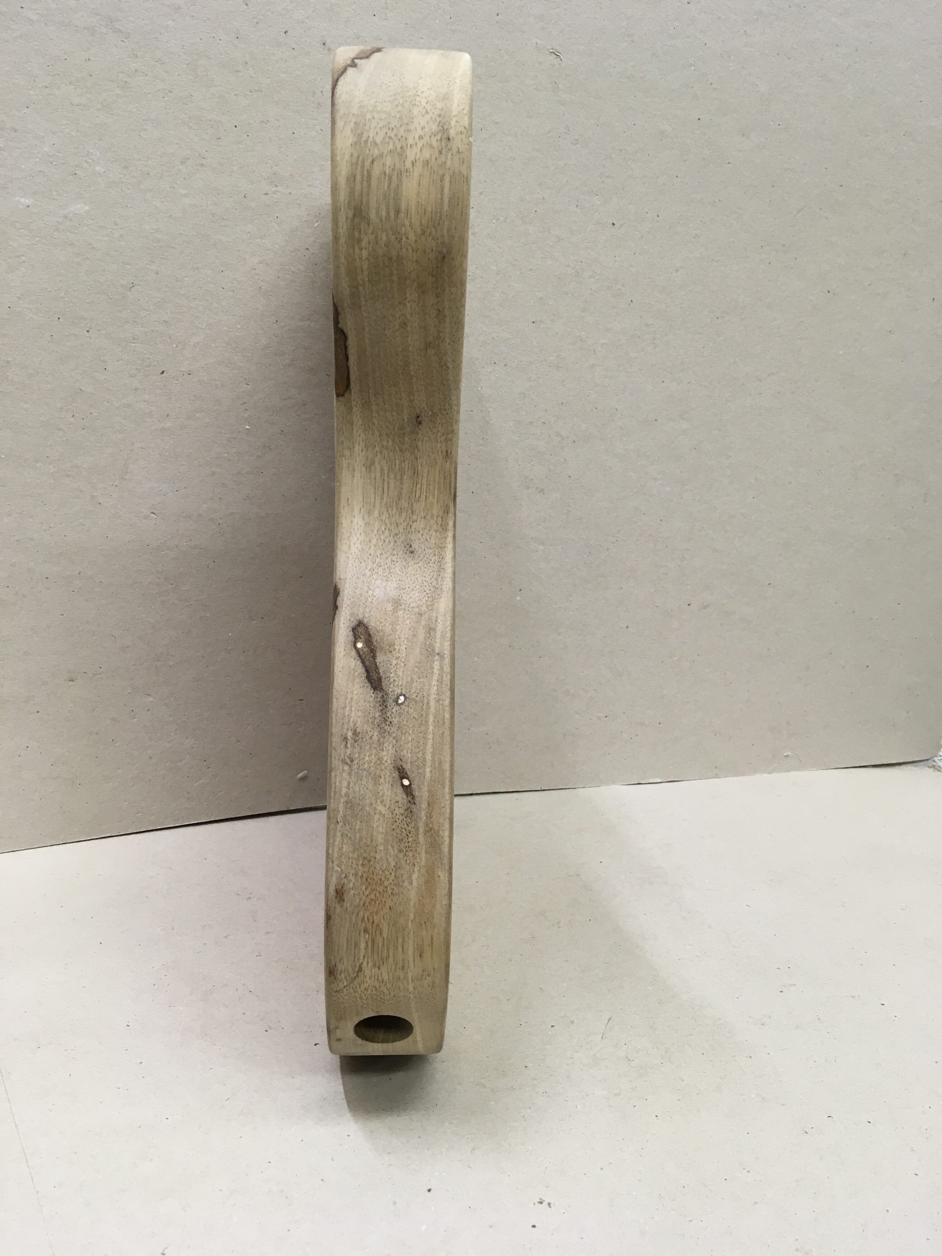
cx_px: 471
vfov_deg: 61.7
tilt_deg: -15.4
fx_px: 1052
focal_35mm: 29
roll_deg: -2.9
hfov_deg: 48.2
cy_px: 628
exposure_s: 1/33
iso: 100
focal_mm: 4.15
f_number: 2.2
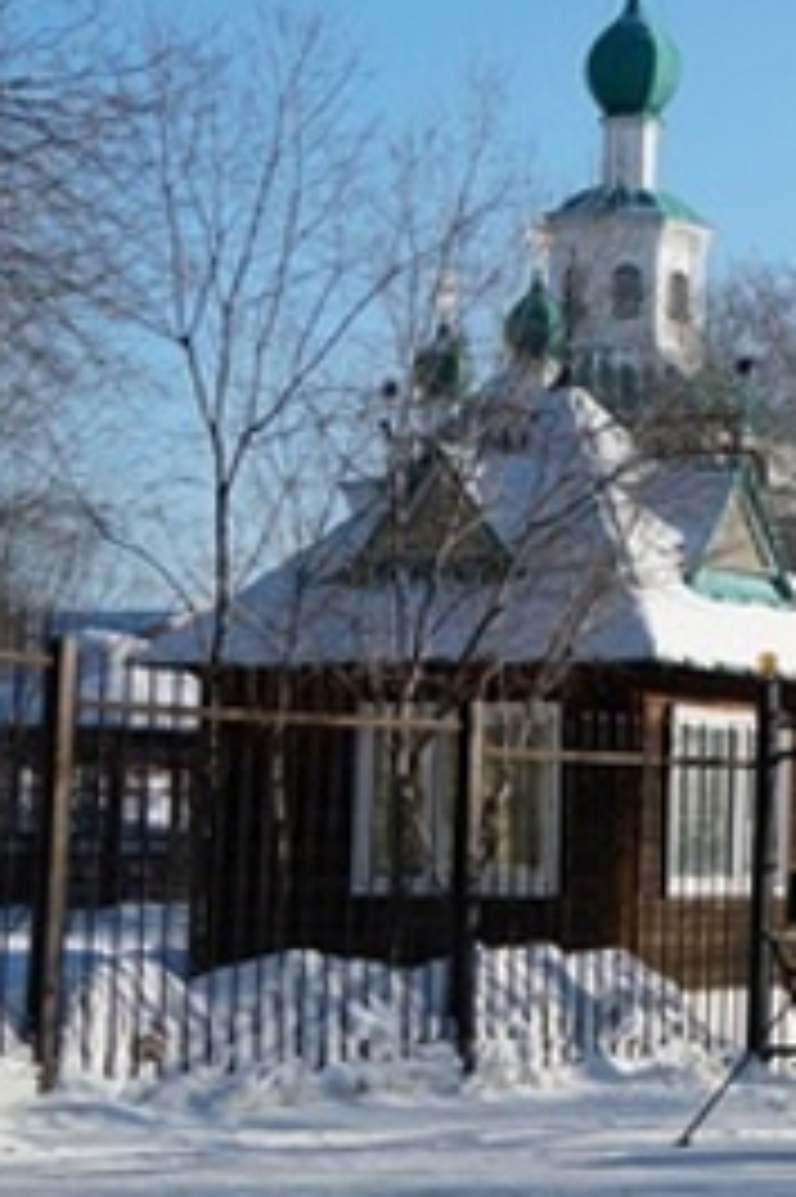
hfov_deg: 13.4
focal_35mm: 93
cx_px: 1381
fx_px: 3088
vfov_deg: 21.9
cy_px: 634
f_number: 5
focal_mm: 22
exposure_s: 1/640
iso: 100
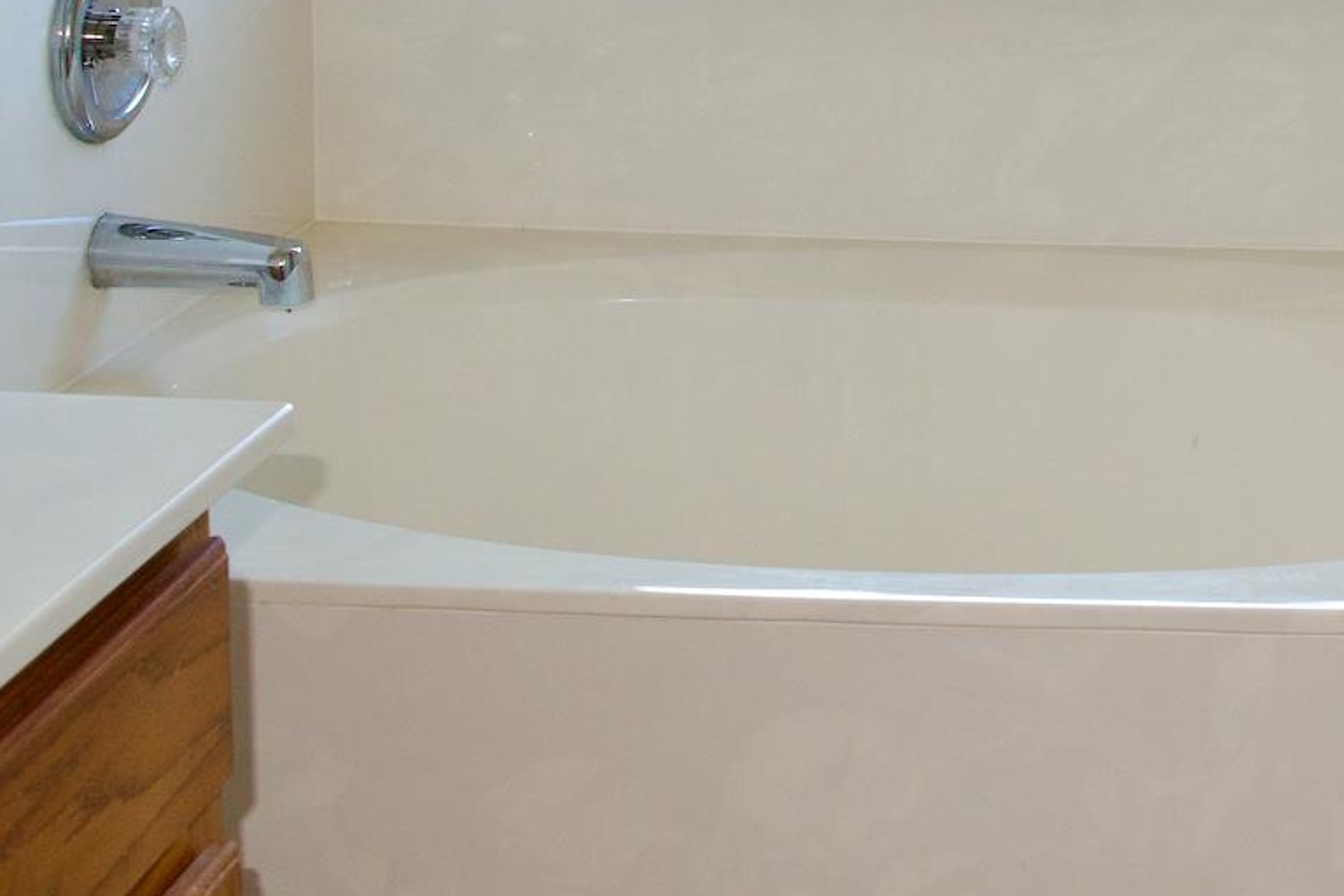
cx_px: 1661
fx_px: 2688
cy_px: -227
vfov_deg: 17.8
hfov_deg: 25.0
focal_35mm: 72
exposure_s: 1/125
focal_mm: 18
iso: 250
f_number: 5.6
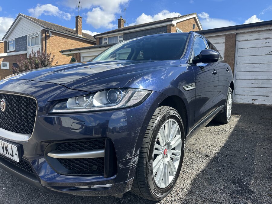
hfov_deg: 71.6
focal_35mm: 24
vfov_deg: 56.8
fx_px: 189
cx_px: 136
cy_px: 102
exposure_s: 1/1664
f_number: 1.78
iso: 80
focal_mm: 6.86
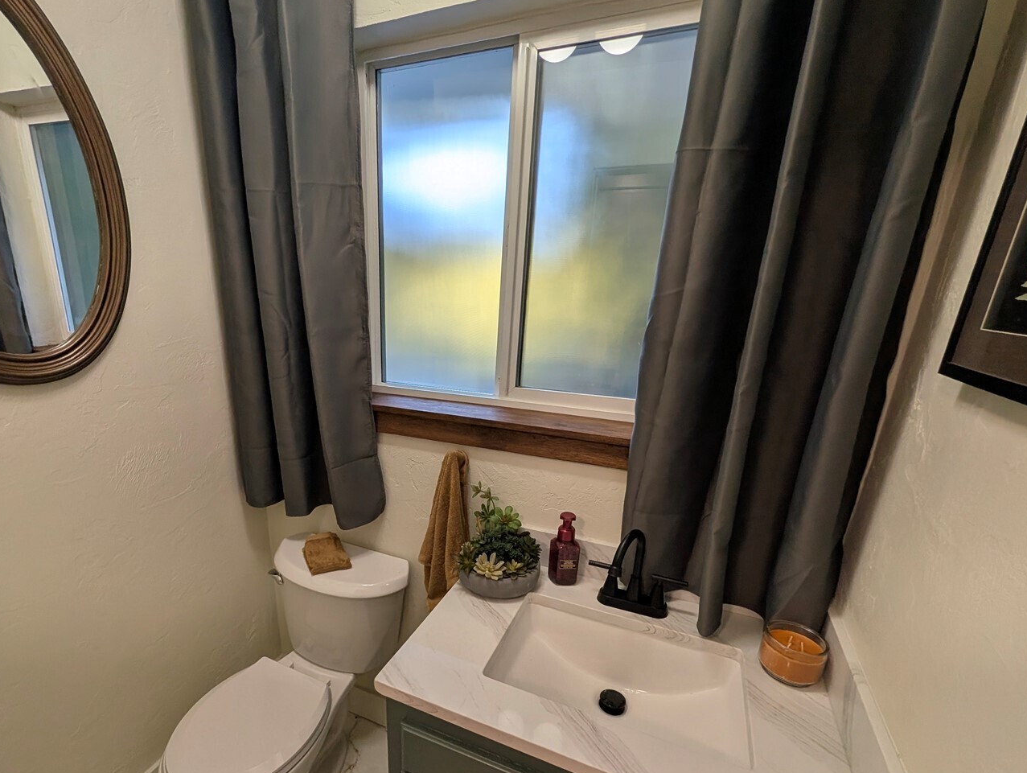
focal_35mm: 15
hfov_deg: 97.7
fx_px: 446
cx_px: 456
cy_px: 462
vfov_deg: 80.9
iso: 50
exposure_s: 1/163
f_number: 1.7
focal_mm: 2.02
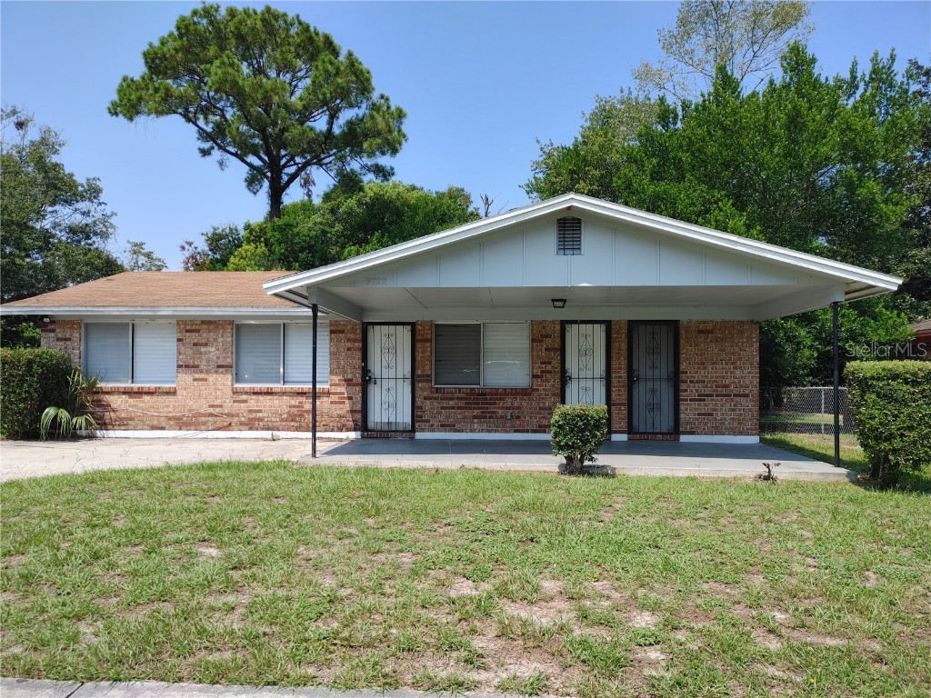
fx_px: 699
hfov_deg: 67.3
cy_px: 349
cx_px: 466
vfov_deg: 53.1
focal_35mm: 26
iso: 50
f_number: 1.8
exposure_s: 1/1639
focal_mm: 5.58
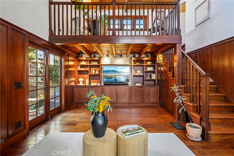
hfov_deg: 96.7
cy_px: 78
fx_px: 104
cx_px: 117
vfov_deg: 73.8
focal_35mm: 16
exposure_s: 1/2.5
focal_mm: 16
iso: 400
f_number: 8
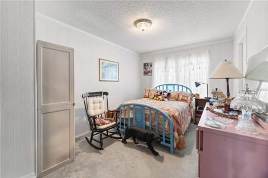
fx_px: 104
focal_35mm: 14
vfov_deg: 81.1
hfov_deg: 104.3
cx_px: 134
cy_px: 89
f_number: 2.8
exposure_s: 1/30
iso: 2000
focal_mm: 14
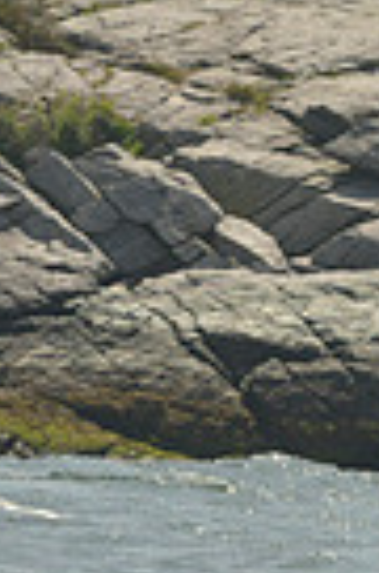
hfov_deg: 1.2
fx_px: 18316
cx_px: 1188
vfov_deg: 1.8
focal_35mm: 1154
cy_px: 171
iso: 280
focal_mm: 270
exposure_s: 1/1000
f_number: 8
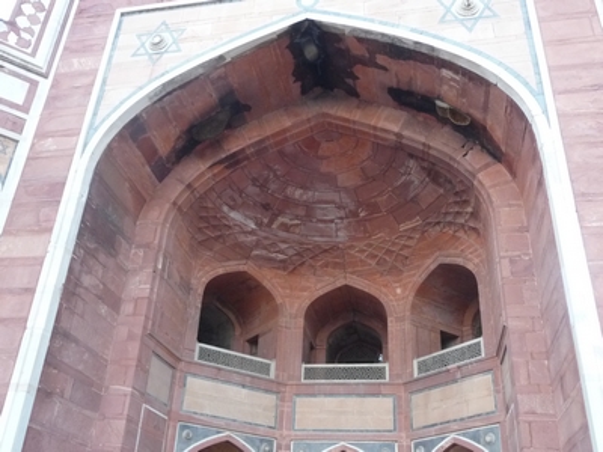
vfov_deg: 40.7
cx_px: 302
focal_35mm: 35
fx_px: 610
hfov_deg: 52.6
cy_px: 226
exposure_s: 1/30
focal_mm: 4.7
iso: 320
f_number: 3.3
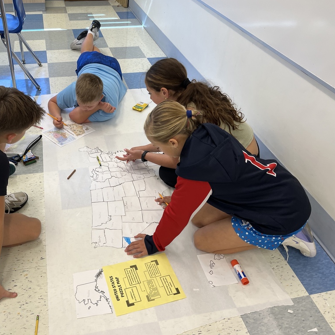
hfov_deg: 51.7
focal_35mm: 31
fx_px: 339
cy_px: 166
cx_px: 117
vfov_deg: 52.5
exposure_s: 1/120
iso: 125
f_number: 1.6
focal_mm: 5.1
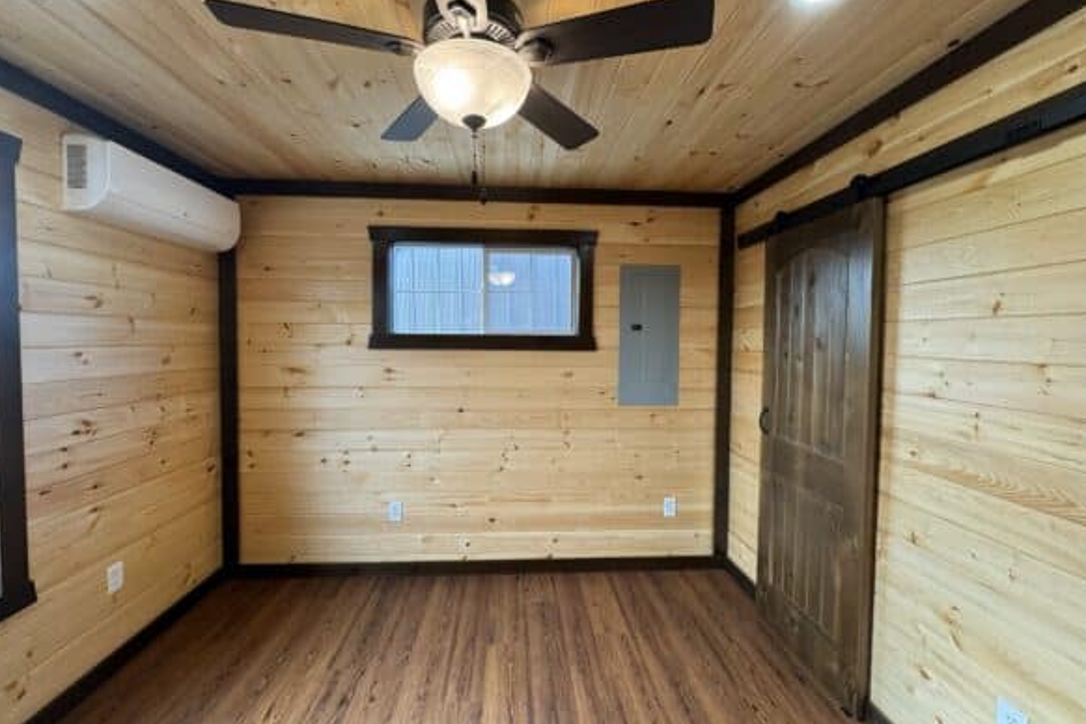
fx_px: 452
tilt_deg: -0.7
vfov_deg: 77.3
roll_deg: -0.4
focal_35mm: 15
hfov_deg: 100.4
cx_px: 537
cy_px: 355
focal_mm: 2.22
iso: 125
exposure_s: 1/99
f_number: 2.2
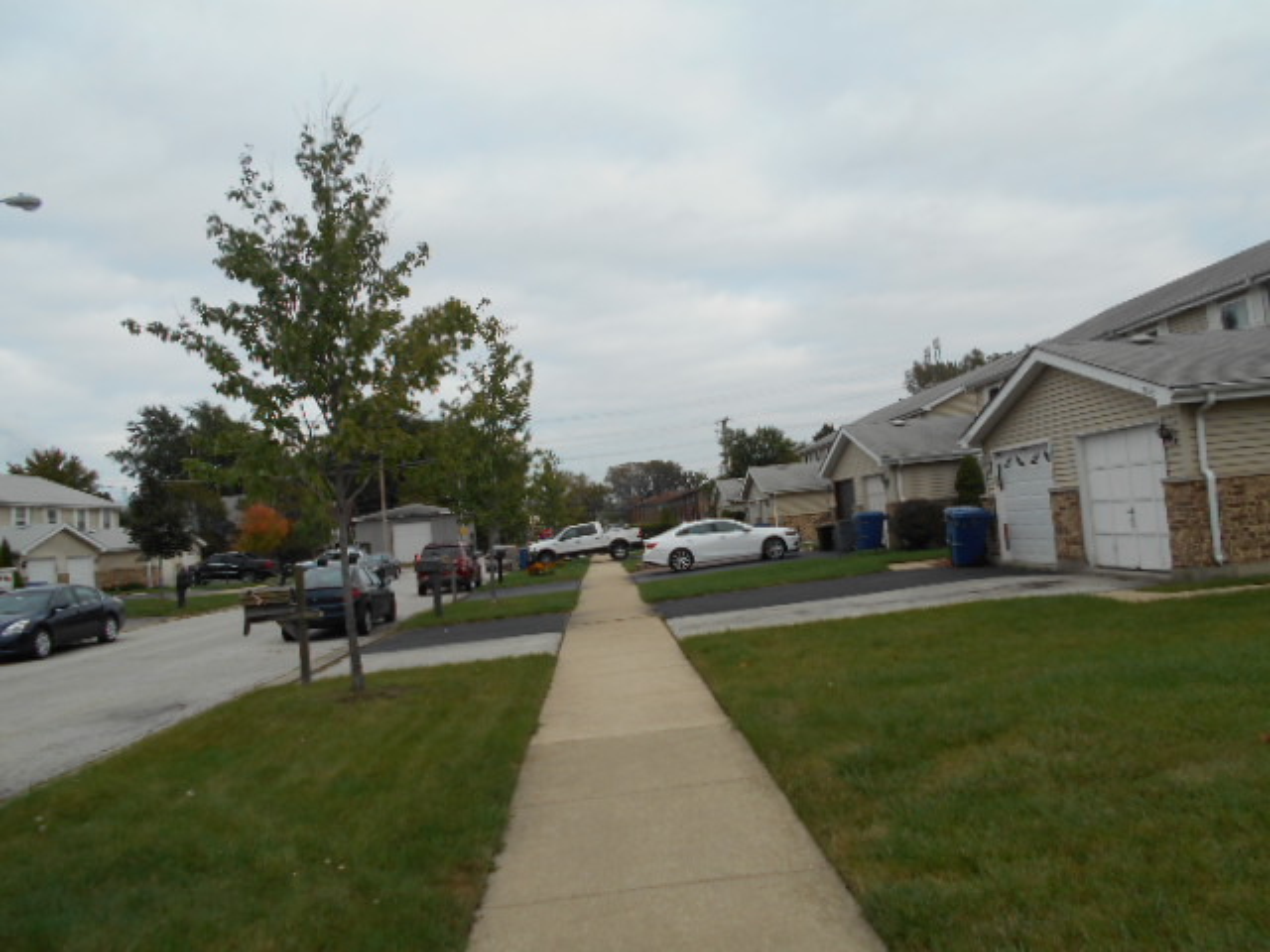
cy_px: 476
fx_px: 954
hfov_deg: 67.3
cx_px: 635
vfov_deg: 53.1
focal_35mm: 26
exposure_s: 1/500
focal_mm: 4.6
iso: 80
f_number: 3.2
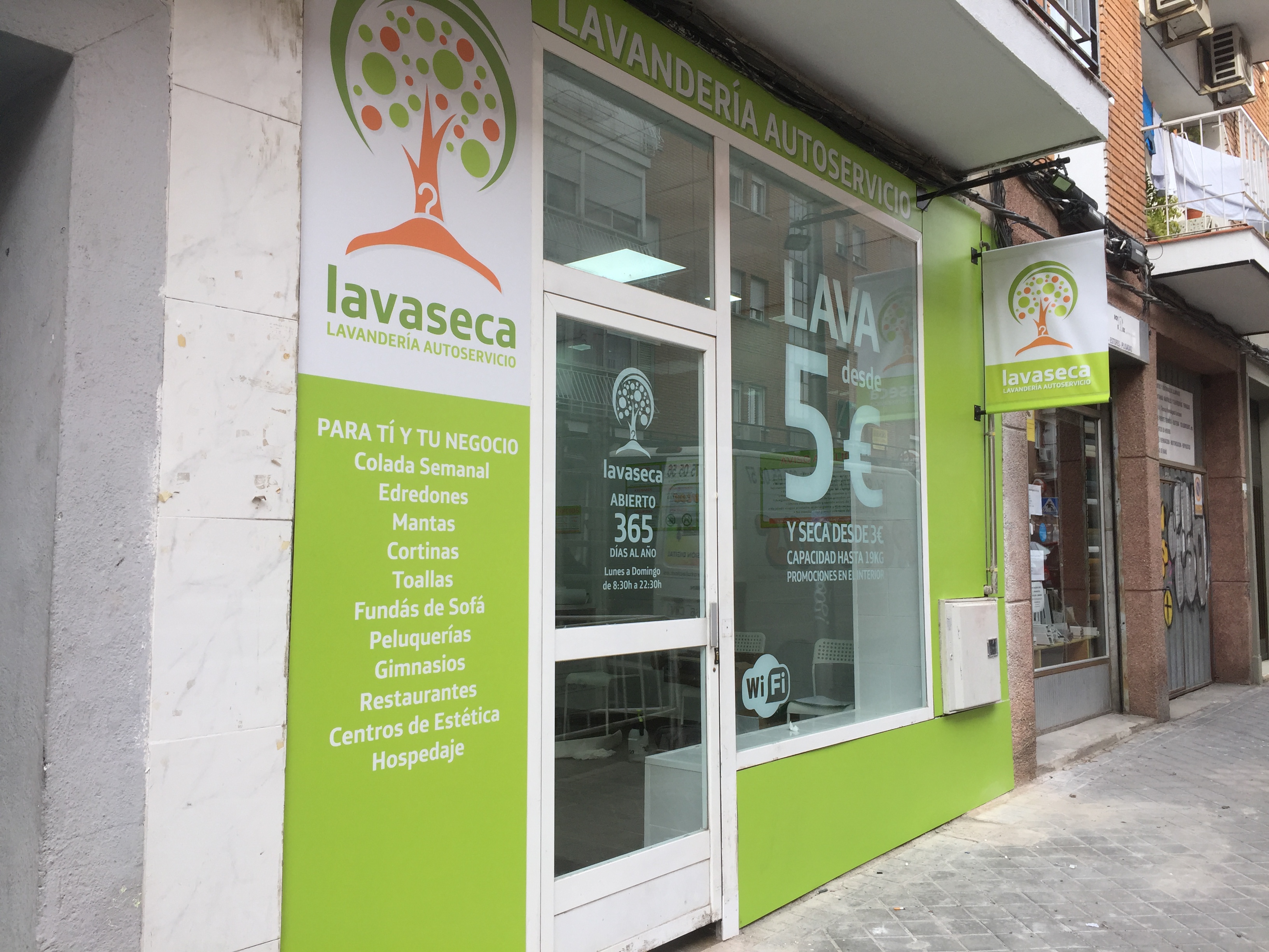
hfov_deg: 61.7
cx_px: 634
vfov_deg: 48.2
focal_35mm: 29
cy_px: 476
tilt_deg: +5.2
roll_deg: +1.9
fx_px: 1063
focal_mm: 4.15
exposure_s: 1/460
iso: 32
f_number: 2.2
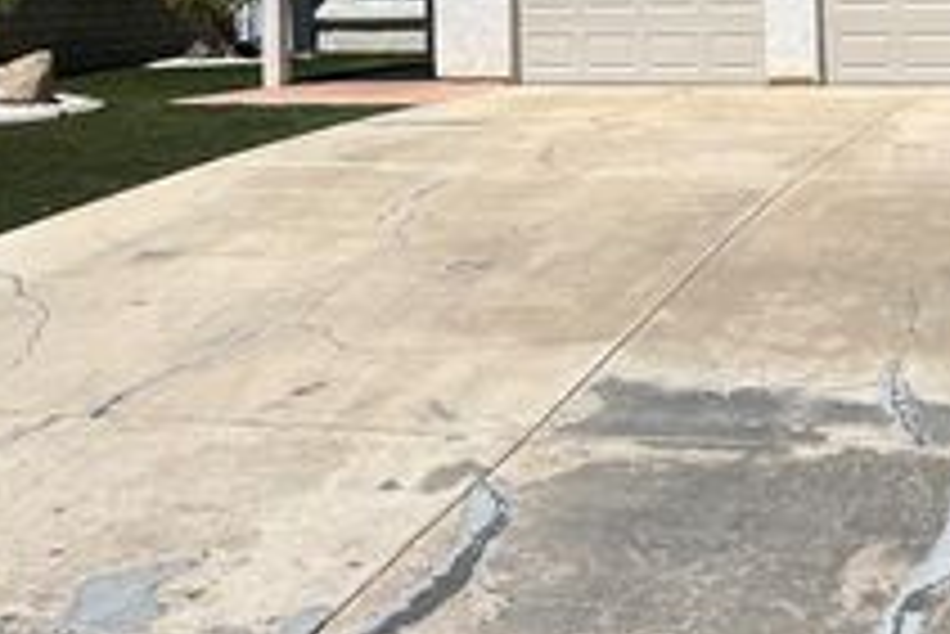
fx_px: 1690
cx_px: 707
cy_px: -52
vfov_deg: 20.4
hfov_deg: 30.9
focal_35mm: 64
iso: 50
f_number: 1.6
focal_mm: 5.1
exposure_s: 1/7874
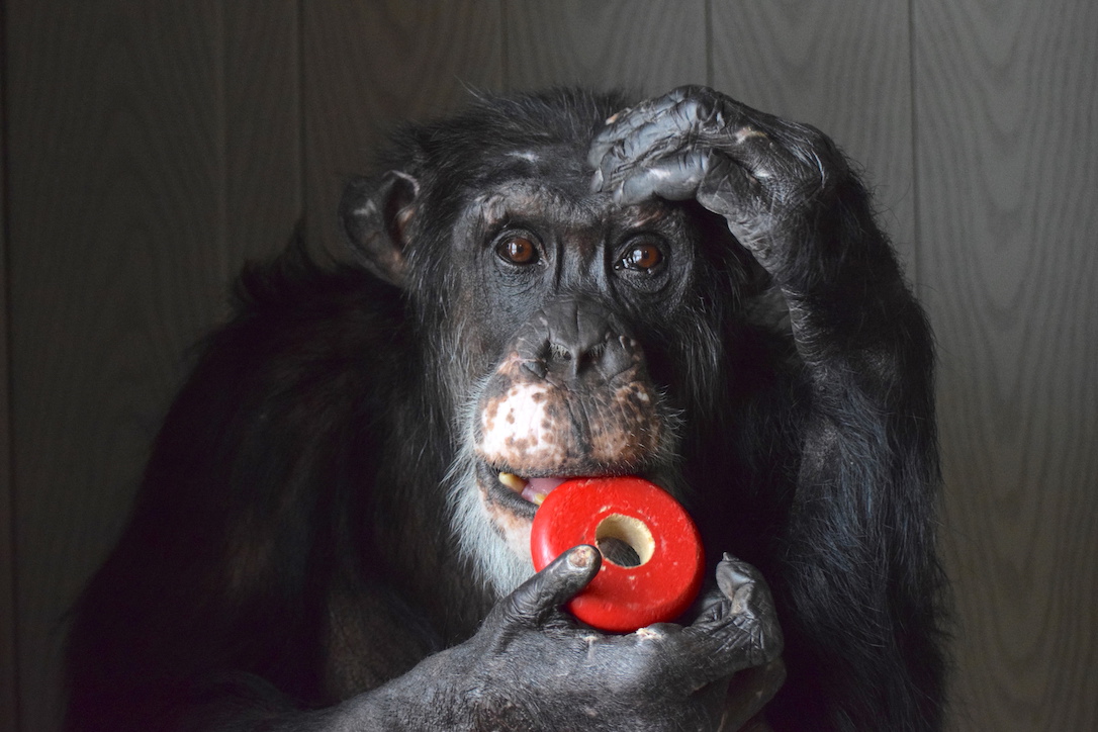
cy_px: 366
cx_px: 549
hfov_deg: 19.5
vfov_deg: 13.0
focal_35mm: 105
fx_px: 3202
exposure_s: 1/200
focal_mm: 70
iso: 4000
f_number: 4.5
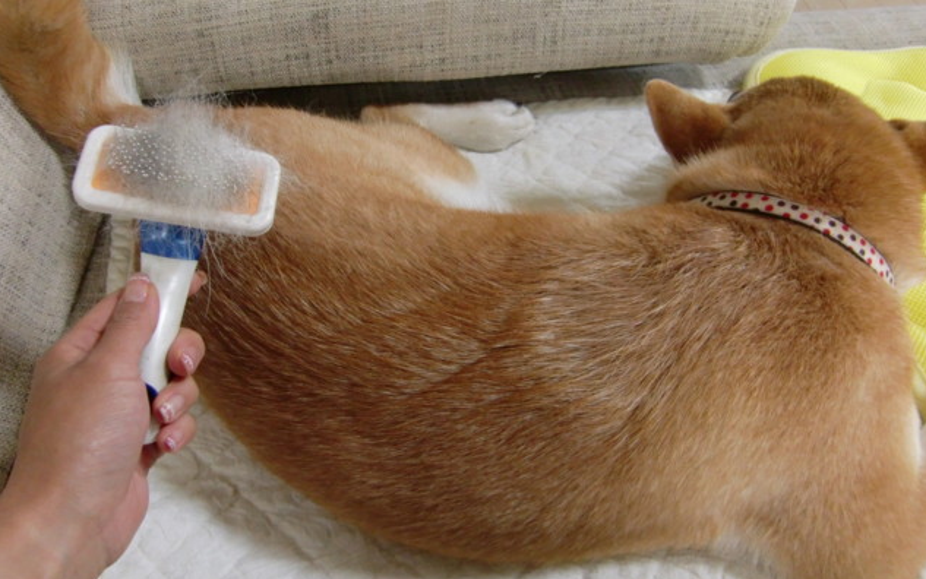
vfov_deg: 41.9
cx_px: 465
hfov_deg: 62.9
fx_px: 757
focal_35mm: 30
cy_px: 281
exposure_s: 1/125
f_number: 2.6
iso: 400
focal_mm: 4.9
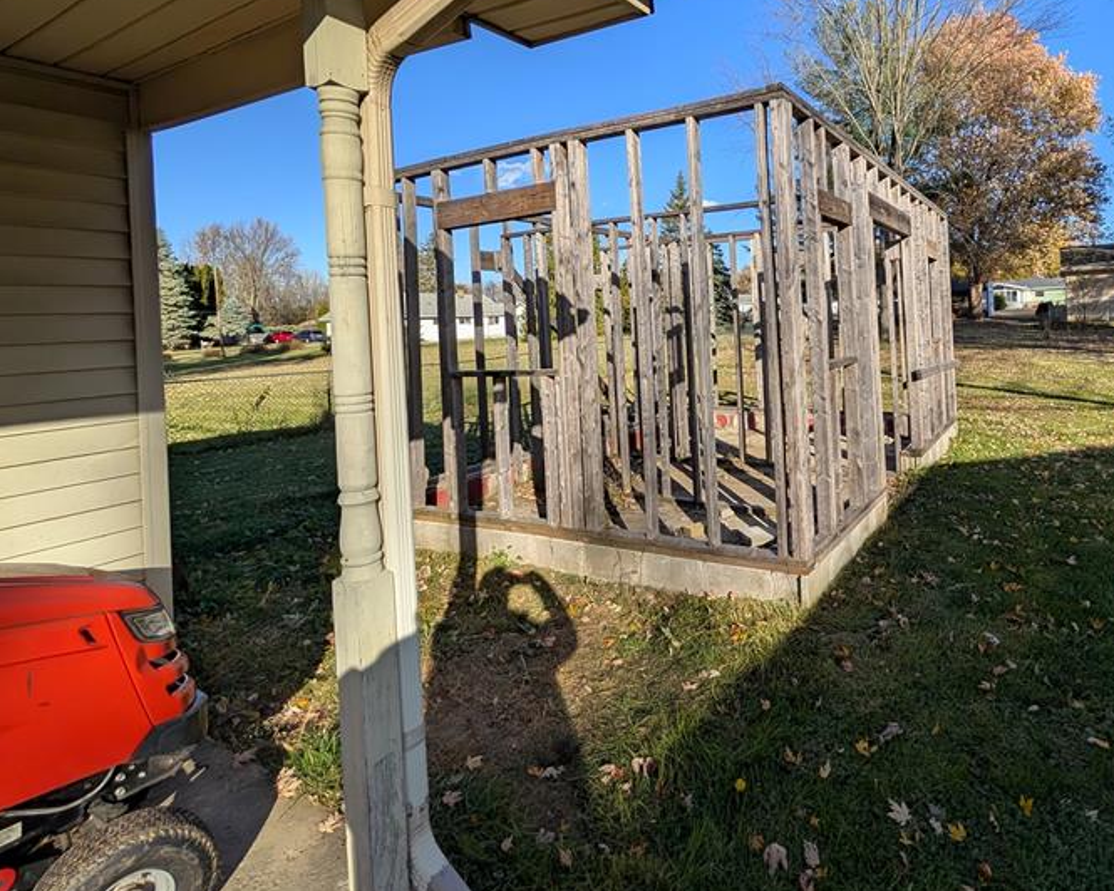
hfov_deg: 83.7
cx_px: 734
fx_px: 593
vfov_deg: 72.3
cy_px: 323
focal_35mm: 18
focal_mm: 2.02
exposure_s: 1/2252
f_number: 1.7
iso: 49
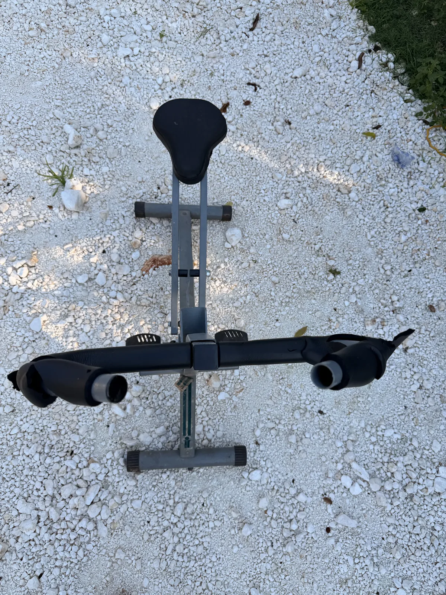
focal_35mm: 24
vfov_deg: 71.6
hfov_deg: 56.8
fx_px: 412
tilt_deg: -69.1
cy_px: 298
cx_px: 223
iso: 80
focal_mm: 6.76
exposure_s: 1/1060
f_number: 1.78
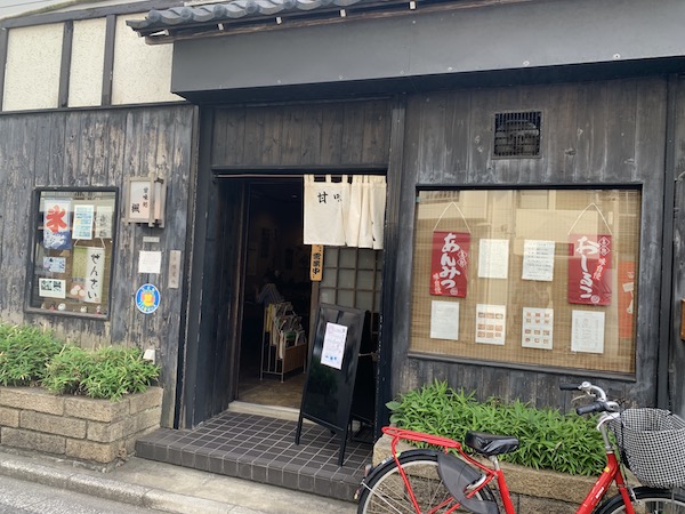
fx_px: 515
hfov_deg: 67.3
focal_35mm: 26
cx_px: 342
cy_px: 257
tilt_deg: +3.0
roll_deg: -2.9
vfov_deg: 53.1
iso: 25
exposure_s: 1/122
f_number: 1.8
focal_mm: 4.25
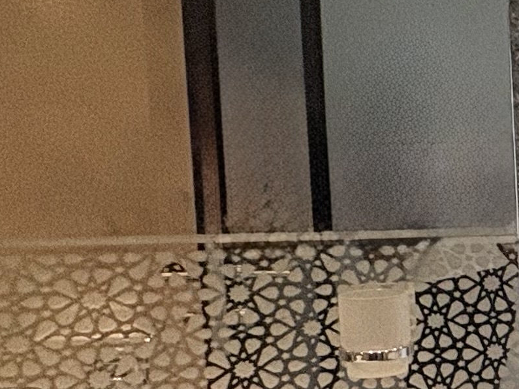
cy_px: 259
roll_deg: +0.0
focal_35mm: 71
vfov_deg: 20.6
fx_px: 1064
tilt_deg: -4.6
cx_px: 1168
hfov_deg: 16.3
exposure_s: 1/100
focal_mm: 2.22
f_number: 2.2
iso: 125
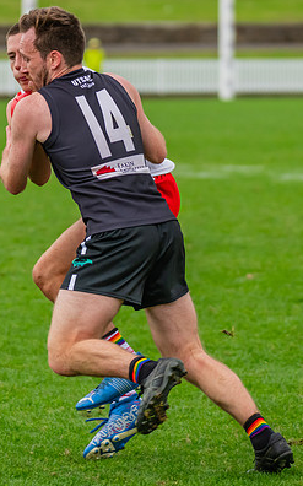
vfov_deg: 6.5
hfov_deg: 4.1
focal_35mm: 322
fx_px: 4261
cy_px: 201
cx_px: 69
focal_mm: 170
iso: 1100
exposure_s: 1/1000
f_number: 4
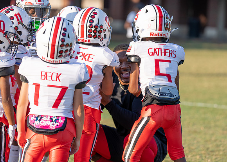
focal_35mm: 178
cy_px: 73
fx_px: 1150
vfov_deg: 8.1
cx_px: 126
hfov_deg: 11.3
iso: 100
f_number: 2.8
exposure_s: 1/1000
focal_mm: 143
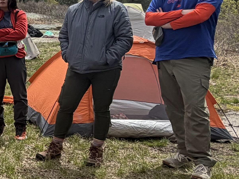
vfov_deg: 21.8
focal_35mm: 67
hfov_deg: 23.7
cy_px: 60
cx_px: -108
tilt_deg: -4.7
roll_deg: +1.8
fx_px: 462
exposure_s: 1/928
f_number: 2.2
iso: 20
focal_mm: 2.22
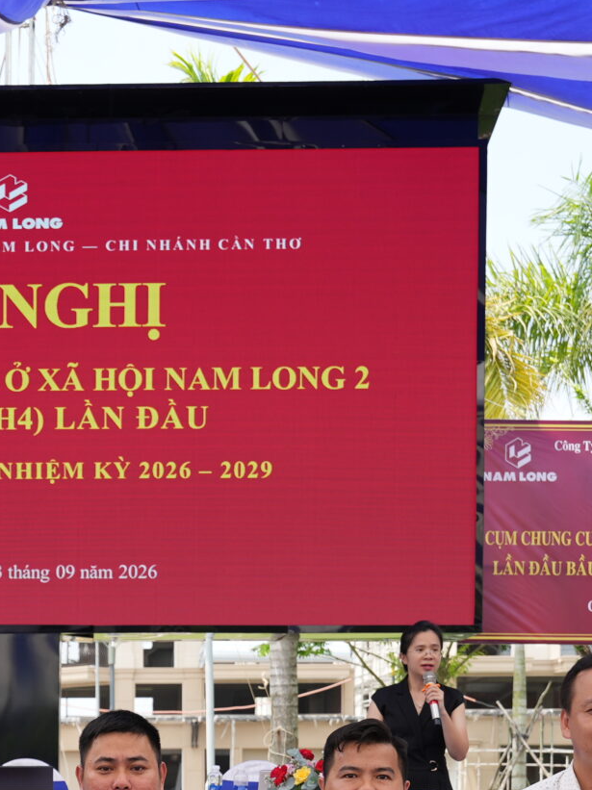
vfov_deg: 25.5
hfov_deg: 19.8
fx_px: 1643
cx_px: 7
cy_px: 819
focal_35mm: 72
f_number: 4
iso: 125
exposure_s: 1/500
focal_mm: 24
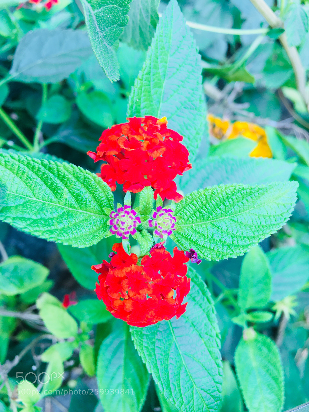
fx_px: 345
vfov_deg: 61.7
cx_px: 154
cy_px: 206
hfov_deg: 48.2
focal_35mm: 29
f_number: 2.2
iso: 25
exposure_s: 1/50
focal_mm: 4.15
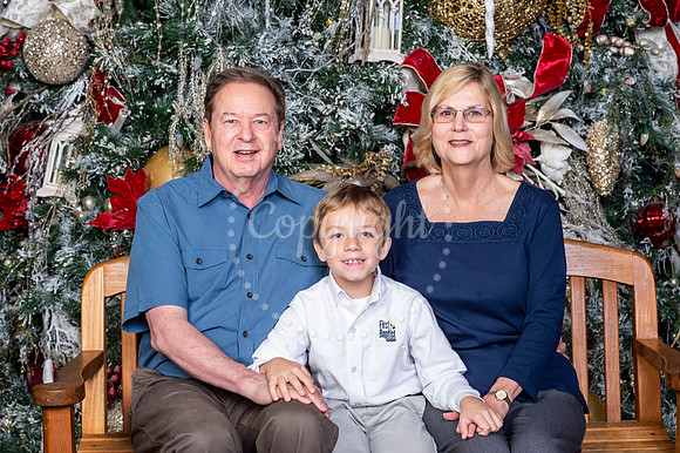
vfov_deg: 16.1
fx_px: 1605
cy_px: 226
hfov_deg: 23.9
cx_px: 340
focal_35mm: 85
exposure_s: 1/125
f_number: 8
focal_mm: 85
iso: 400
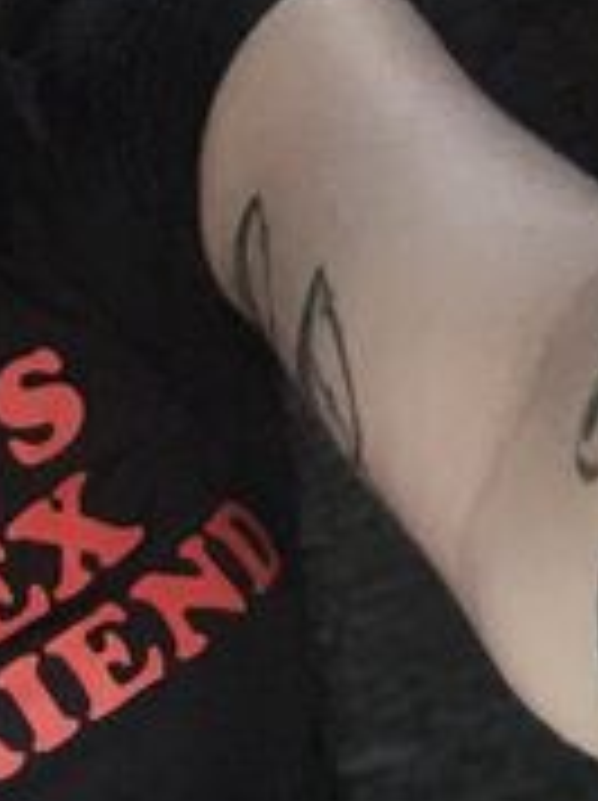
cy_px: 916
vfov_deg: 21.9
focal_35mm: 84
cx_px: -63
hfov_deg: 17.0
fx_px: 1939
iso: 400
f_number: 2.2
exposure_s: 1/16
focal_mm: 2.87
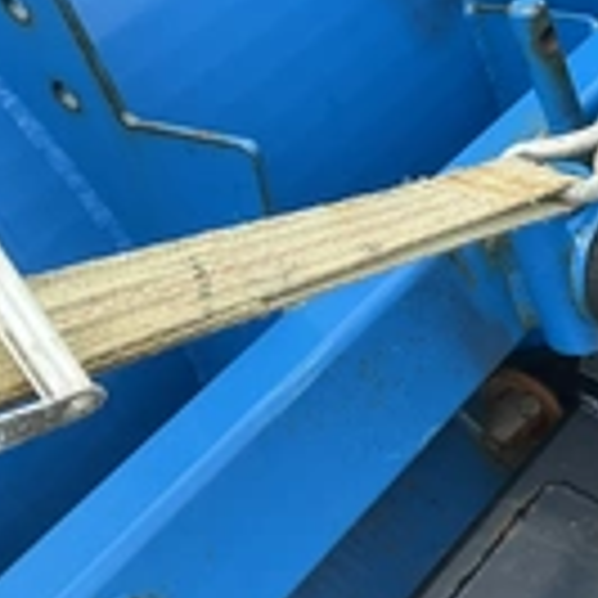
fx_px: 1505
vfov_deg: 22.5
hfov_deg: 19.7
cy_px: 292
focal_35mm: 77
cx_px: 881
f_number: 1.8
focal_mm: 3
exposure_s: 1/122
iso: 25
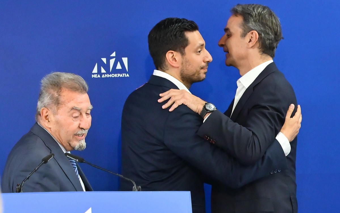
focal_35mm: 184
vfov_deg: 7.1
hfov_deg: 11.4
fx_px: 1705
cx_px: 170
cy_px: 109
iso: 5600
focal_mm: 120
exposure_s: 1/250
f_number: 4.5
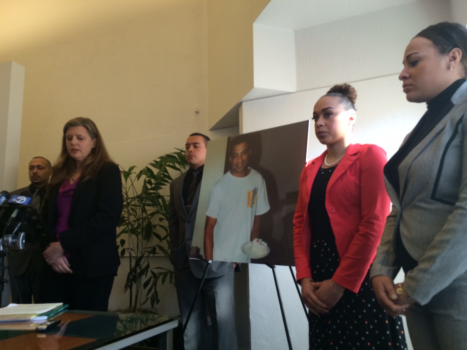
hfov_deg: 60.0
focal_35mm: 30
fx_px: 405
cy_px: 175
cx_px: 234
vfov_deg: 46.8
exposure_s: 1/40
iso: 40
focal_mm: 4.12
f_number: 2.2
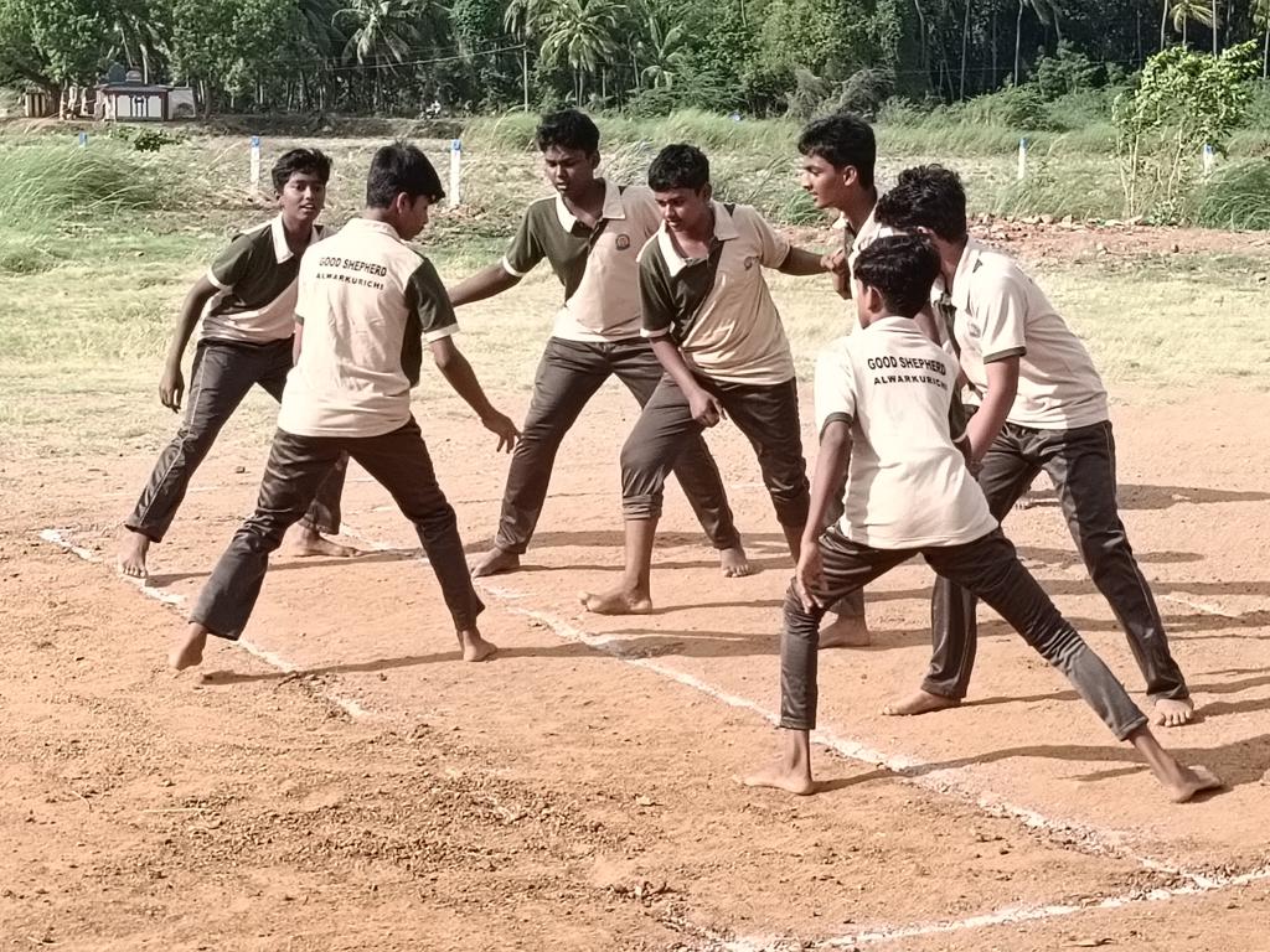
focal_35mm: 76
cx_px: 635
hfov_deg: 25.7
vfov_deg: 19.4
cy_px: 476
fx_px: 2788
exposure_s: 1/329
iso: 50
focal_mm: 3.98
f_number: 1.8
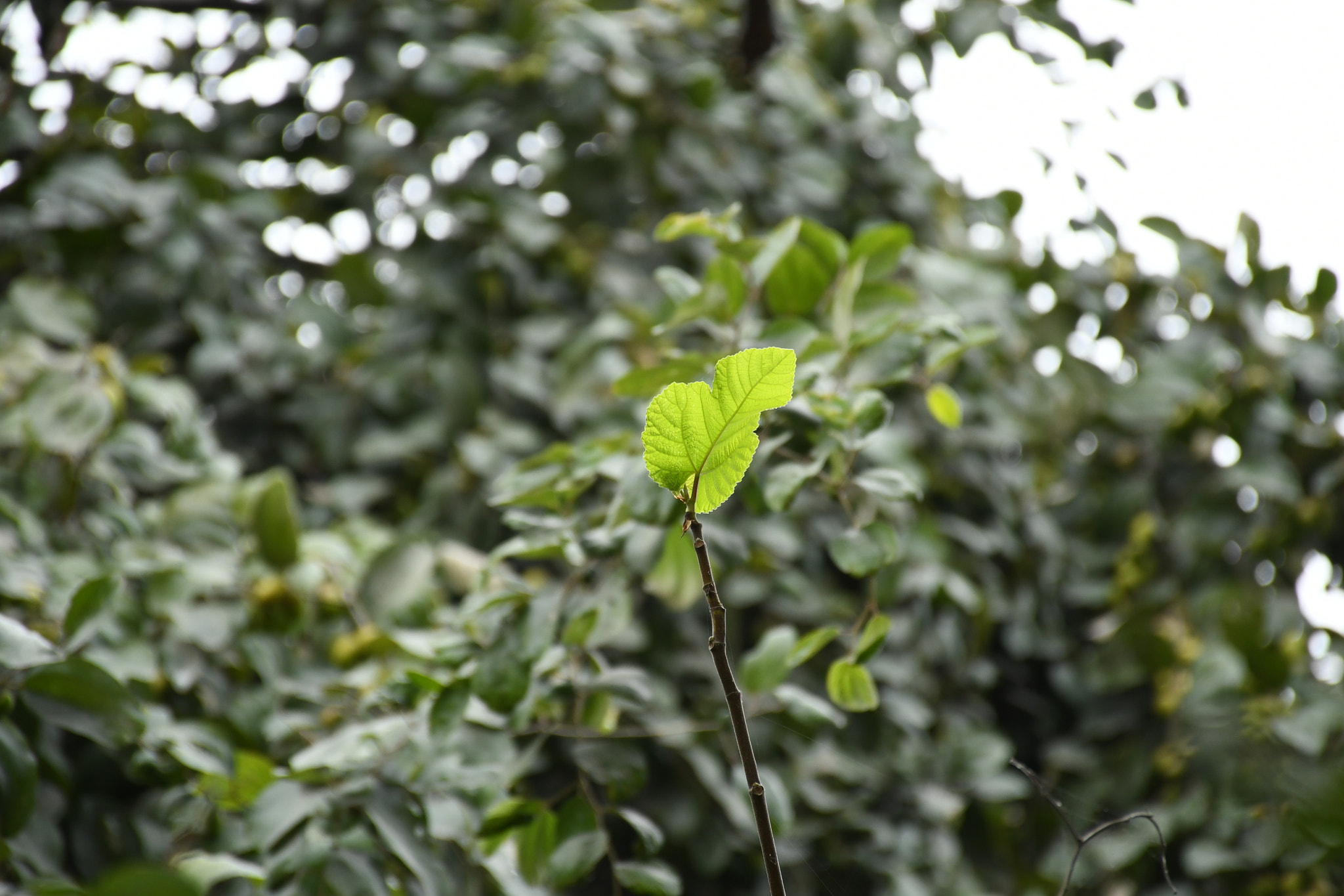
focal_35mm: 210
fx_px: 7839
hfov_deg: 9.8
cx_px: 672
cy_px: 448
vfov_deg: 6.5
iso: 640
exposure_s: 1/320
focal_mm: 140
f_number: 5.6
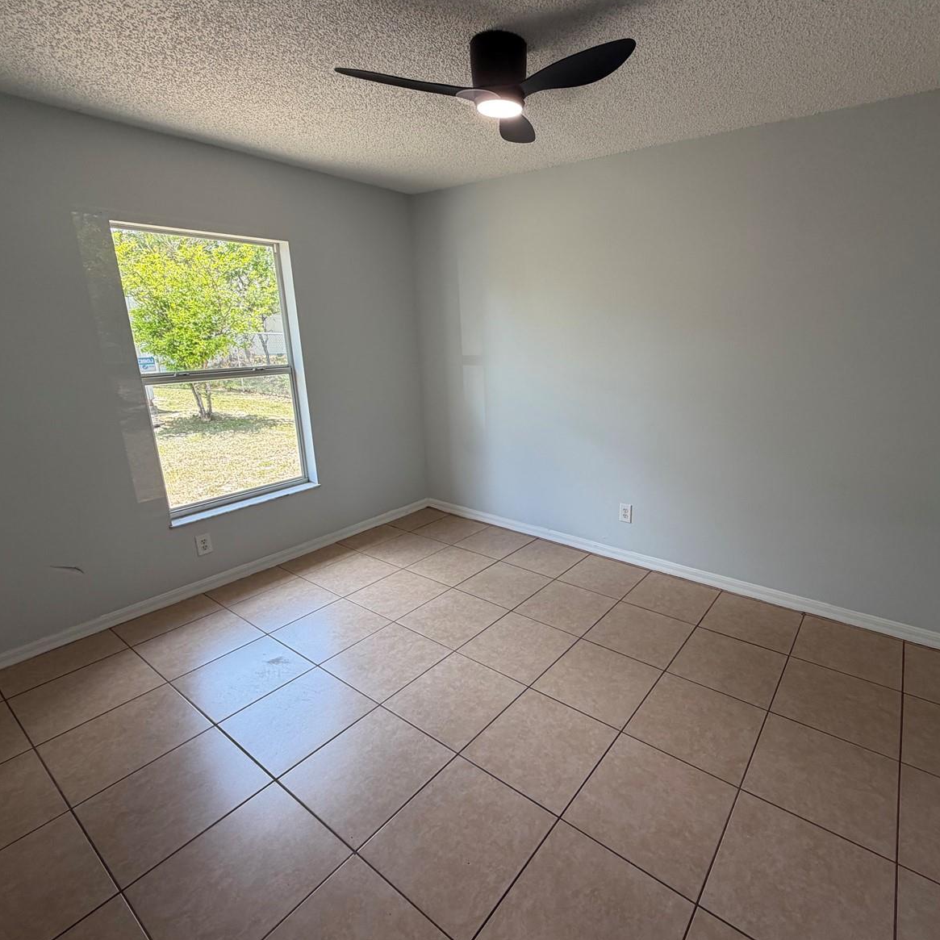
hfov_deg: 83.4
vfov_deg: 84.0
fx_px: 522
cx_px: 541
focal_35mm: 17
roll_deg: +0.4
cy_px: 465
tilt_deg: -15.9
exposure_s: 1/121
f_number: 2.2
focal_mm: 2.22
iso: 80
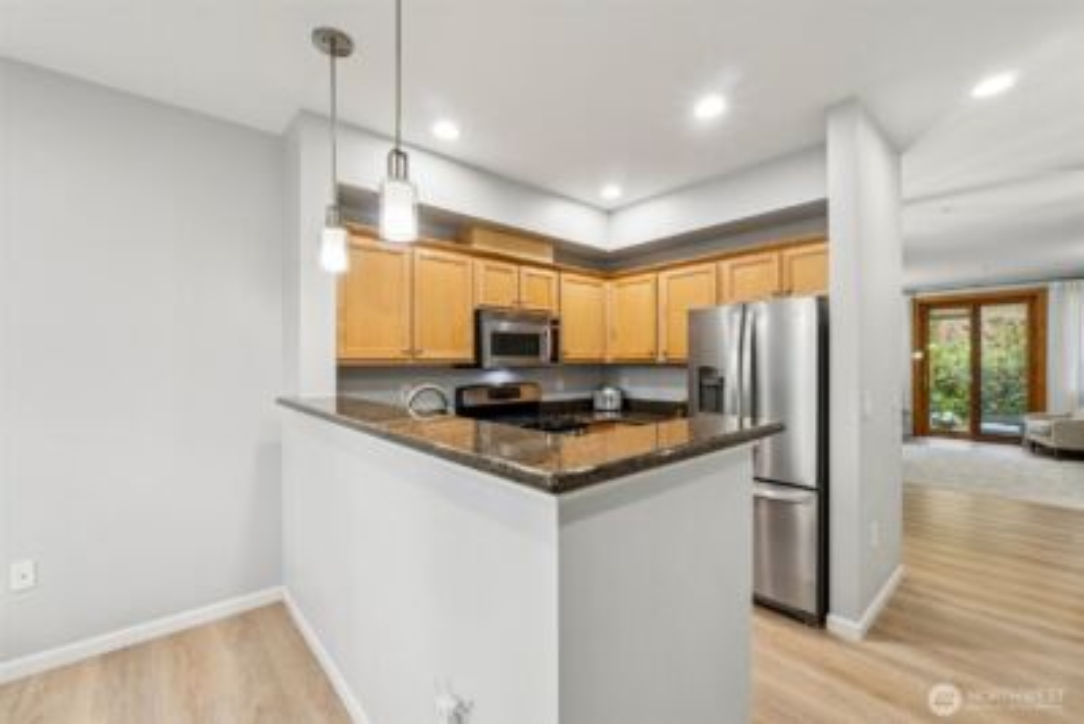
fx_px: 452
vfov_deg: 77.4
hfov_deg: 100.4
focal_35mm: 15
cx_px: 542
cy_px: 362
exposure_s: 1/8
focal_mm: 10
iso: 250
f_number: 9
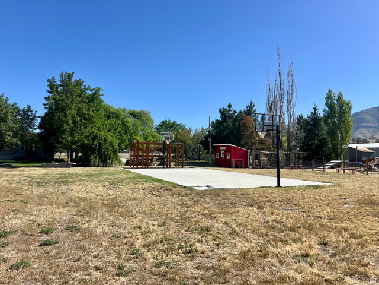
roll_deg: -0.9
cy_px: 142
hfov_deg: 67.3
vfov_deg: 53.1
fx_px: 285
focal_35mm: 26
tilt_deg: +2.1
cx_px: 190
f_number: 1.5
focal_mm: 5.7
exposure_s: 1/4444
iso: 50
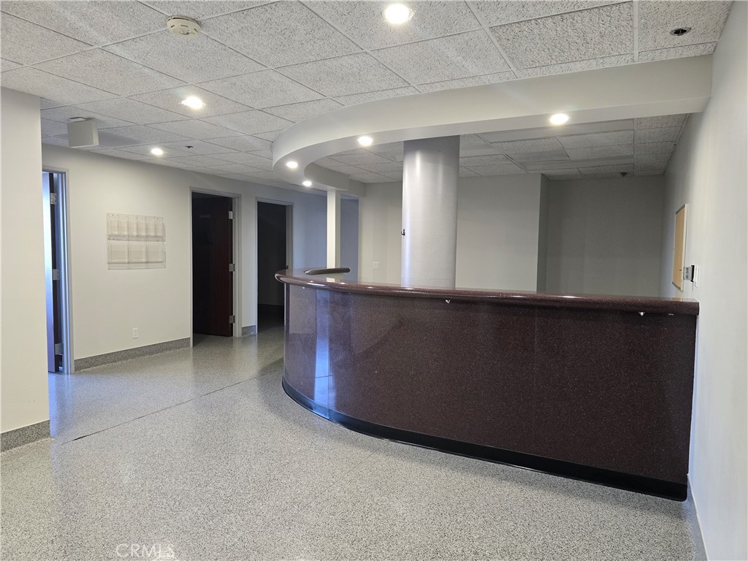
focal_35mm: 23
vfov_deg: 58.9
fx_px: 497
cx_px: 374
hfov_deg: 73.9
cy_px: 280
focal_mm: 6.3
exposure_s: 1/120
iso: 500
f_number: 1.7
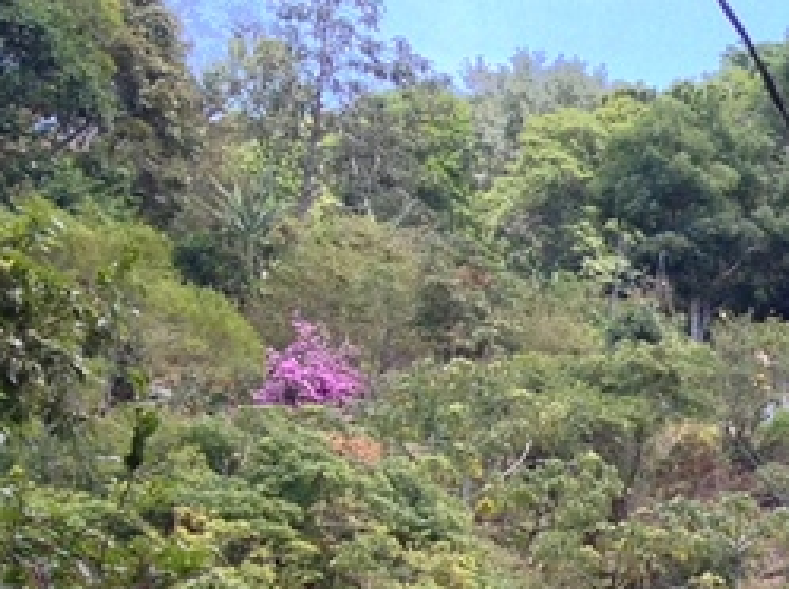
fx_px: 3846
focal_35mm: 169
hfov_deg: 10.5
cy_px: 944
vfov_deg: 8.5
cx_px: 1717
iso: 50
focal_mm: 4.28
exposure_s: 1/253
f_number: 2.4
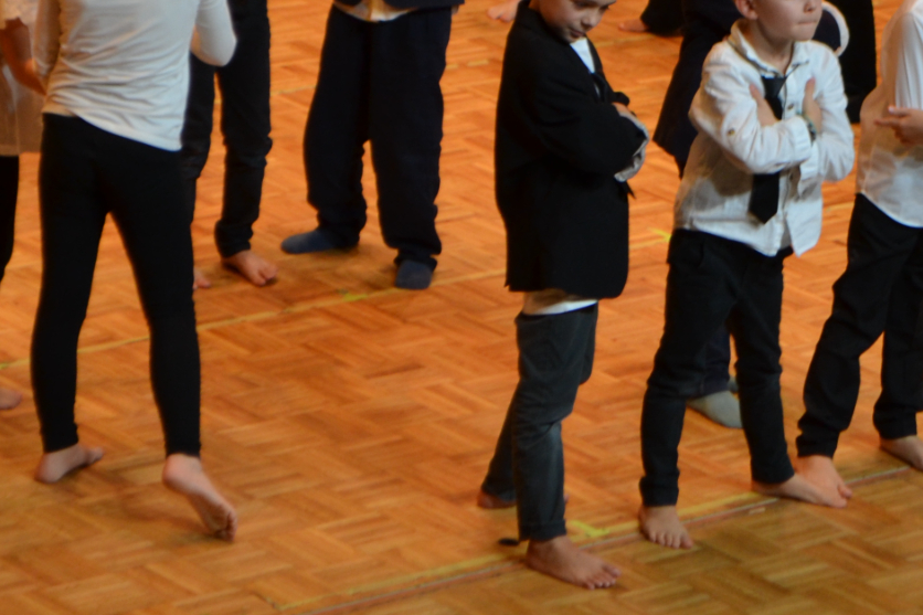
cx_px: 740
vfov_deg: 6.8
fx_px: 5183
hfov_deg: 10.1
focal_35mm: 202
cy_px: 50
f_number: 5.6
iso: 400
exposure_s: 1/80
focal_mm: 55
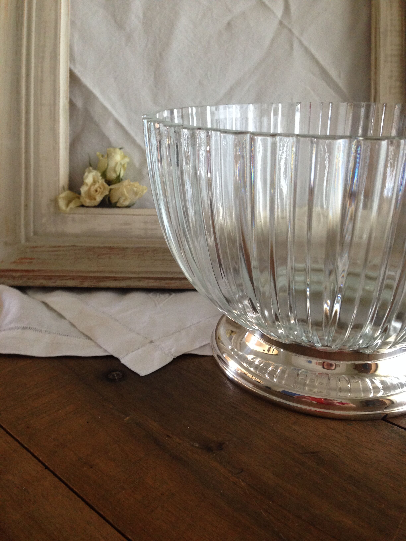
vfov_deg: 55.4
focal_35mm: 33
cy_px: 270
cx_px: 203
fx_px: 516
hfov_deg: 42.9
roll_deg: +0.1
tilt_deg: -19.3
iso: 160
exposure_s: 1/20
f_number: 2.4
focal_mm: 4.12
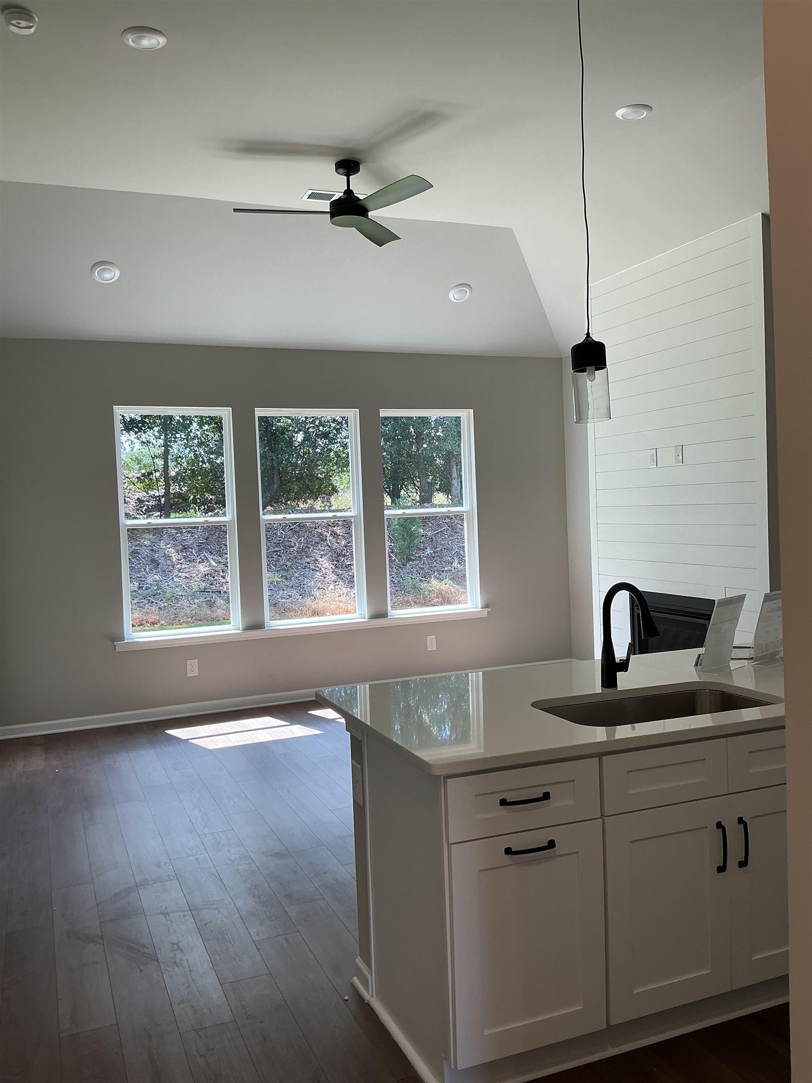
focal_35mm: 29
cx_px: 406
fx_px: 907
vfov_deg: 61.7
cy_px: 542
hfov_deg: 48.2
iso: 32
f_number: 1.8
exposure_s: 1/120
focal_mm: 3
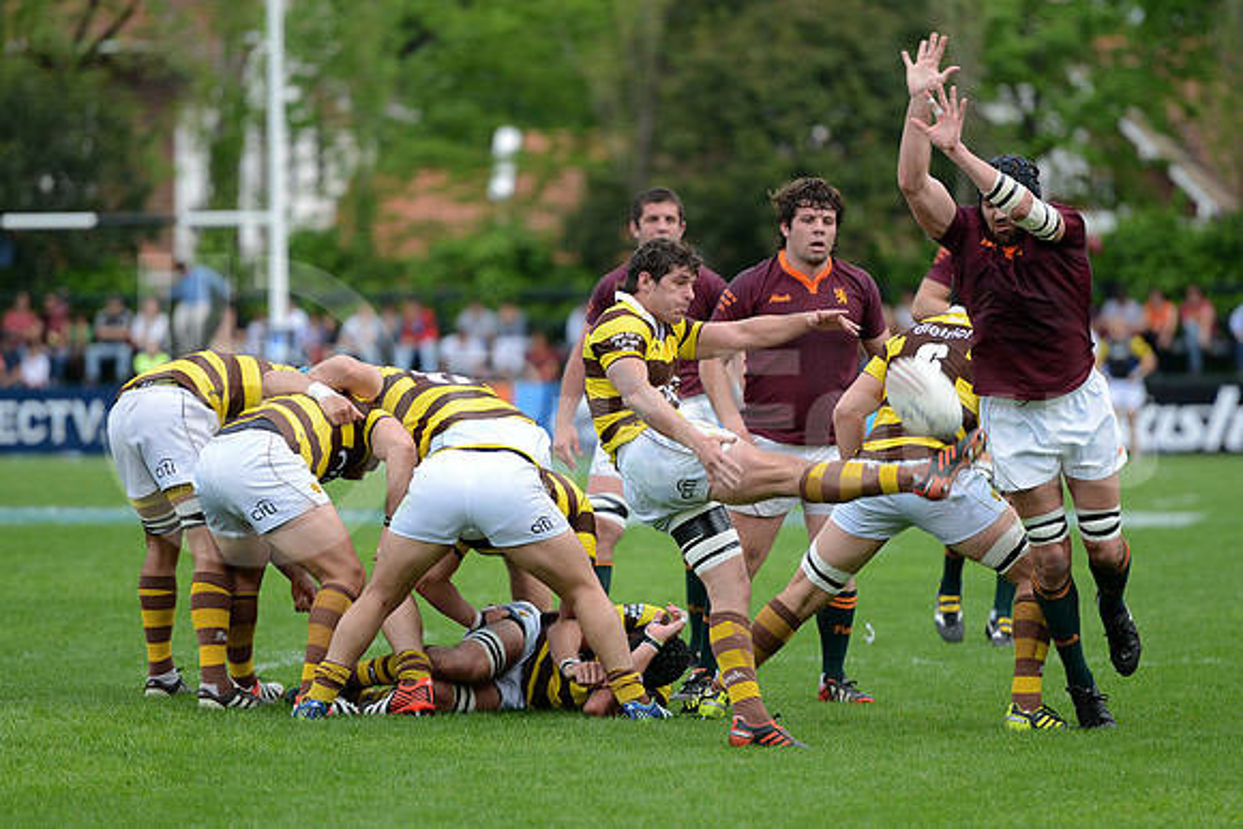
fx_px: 6734
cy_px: 414
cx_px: 622
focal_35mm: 195
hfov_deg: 10.5
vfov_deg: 7.0
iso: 320
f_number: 2.8
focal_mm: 195
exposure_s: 1/800
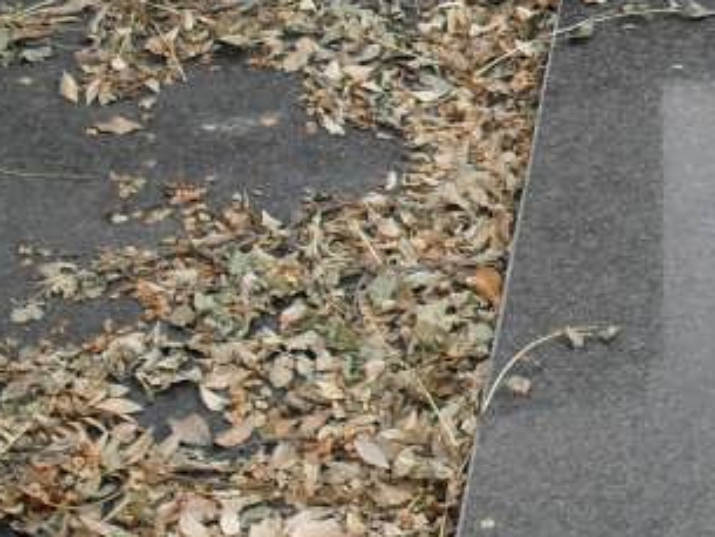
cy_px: -169
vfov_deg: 8.9
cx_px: 1057
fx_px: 3409
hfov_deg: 11.5
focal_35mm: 165
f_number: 3.6
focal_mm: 7.5
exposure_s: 1/250
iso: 100
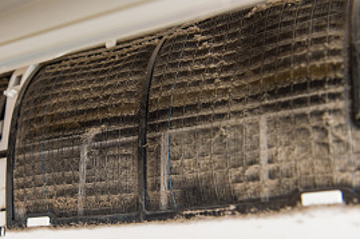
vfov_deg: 20.0
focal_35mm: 68
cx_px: 95
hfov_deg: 29.3
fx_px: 680
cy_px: 137
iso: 250
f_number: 4
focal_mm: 36
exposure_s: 1/200
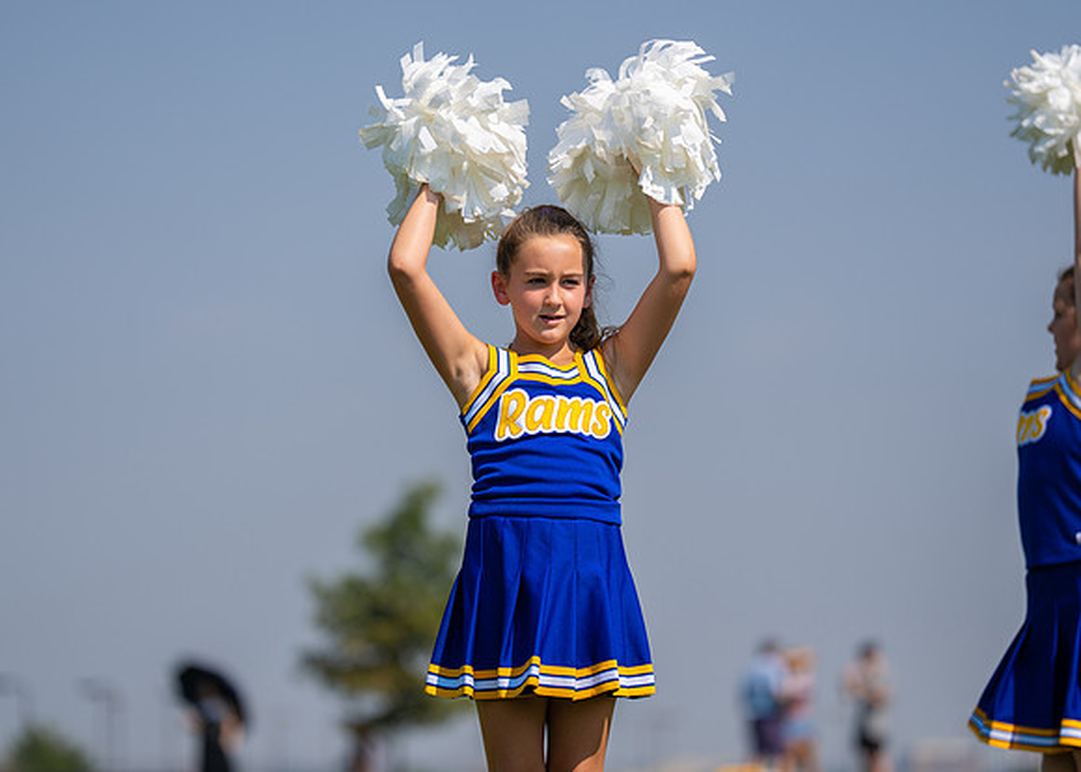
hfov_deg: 11.4
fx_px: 5407
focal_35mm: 176
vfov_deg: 8.2
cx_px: 493
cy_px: 388
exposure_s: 1/2500
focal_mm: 157
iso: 100
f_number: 2.8
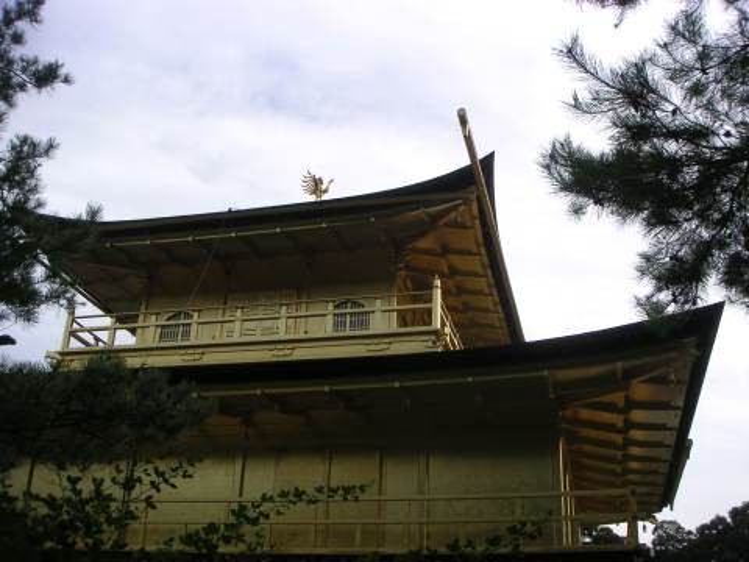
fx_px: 822
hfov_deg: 49.0
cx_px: 374
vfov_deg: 37.7
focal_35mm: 38
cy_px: 281
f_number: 6.7
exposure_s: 1/180
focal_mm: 6
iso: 50
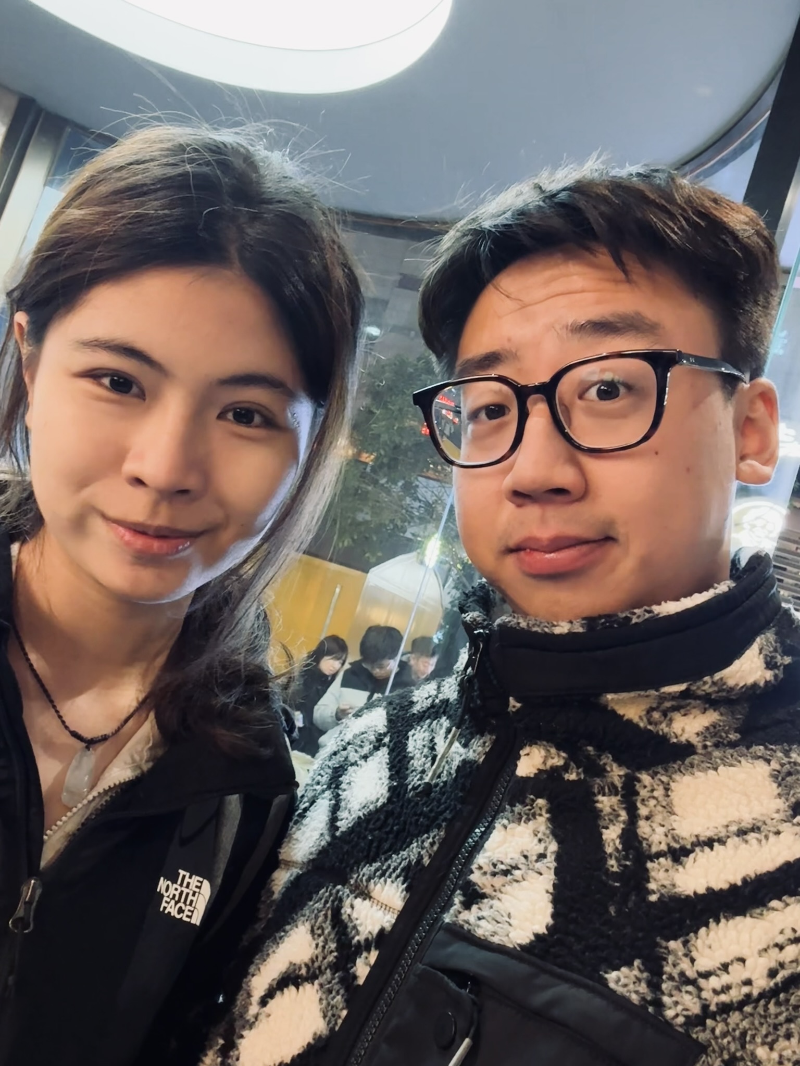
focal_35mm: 30
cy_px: 533
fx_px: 924
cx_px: 400
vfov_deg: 60.0
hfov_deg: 46.8
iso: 400
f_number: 1.9
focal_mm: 2.69
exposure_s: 1/32
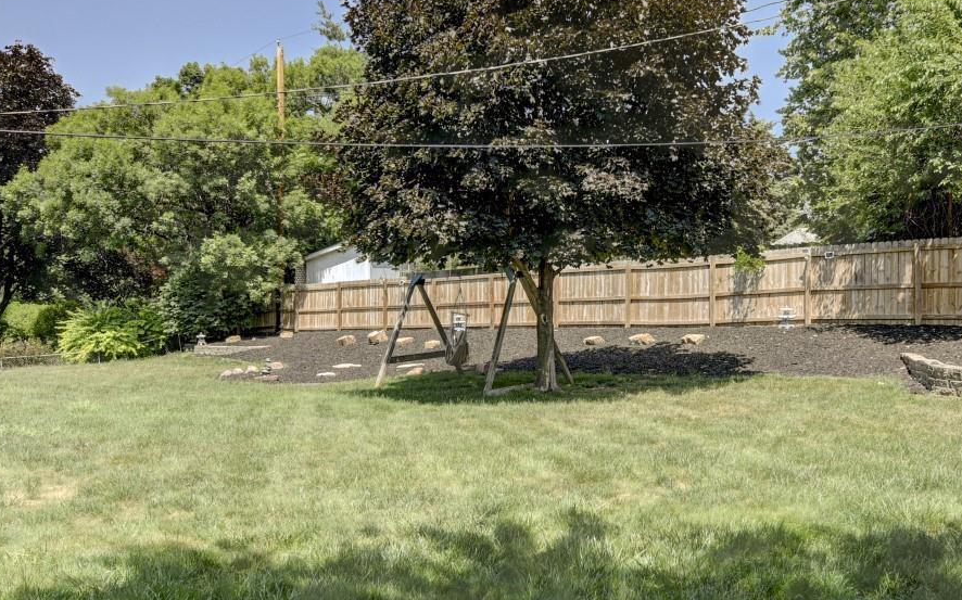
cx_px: 579
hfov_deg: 54.9
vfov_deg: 36.2
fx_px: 917
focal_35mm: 35
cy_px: 320
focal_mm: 19
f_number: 8
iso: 400
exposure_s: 1/500
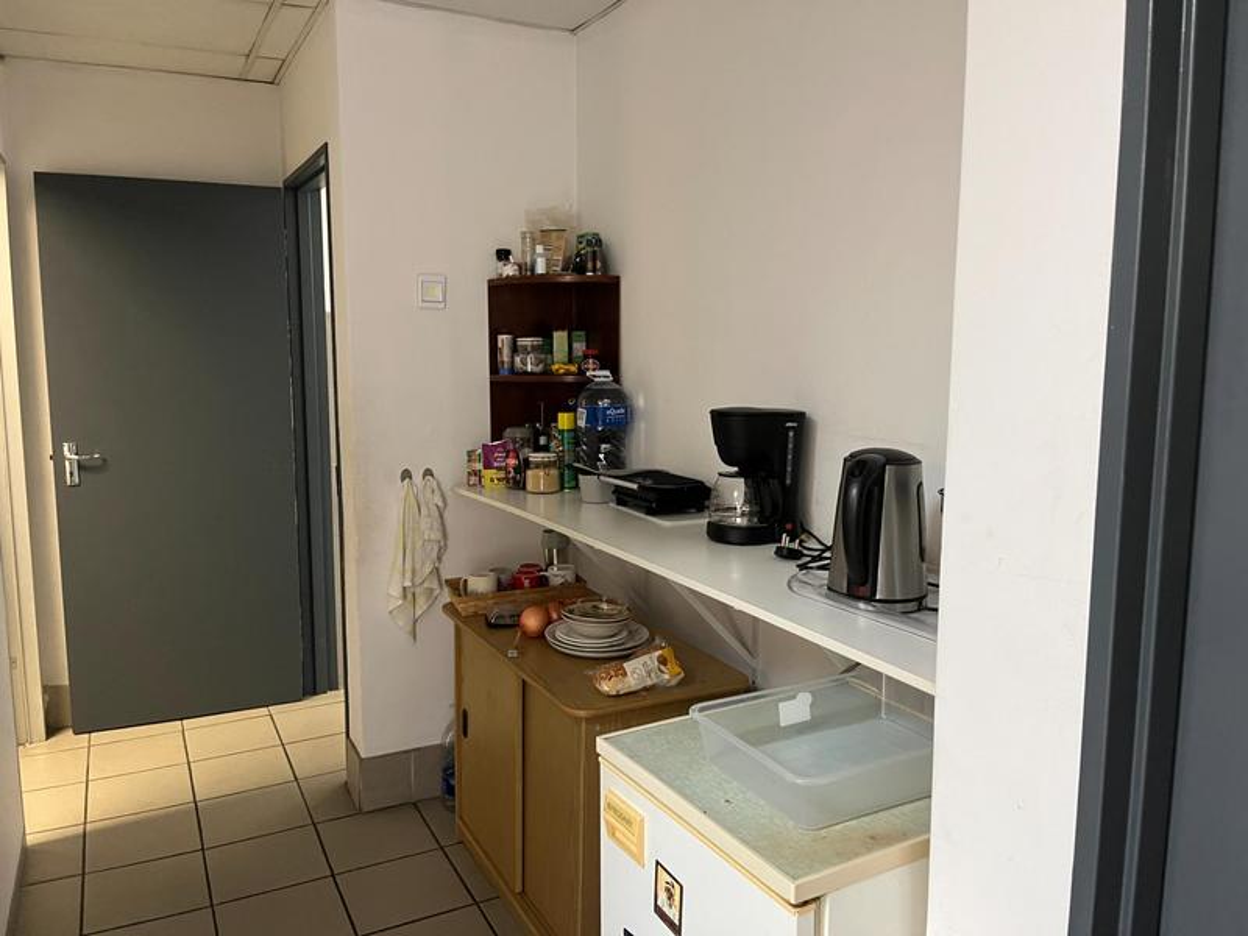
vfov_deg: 53.1
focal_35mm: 26
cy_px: 468
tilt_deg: -4.9
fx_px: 937
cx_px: 624
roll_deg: +1.0
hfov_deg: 67.3
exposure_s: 1/50
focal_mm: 5.1
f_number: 1.6
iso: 320
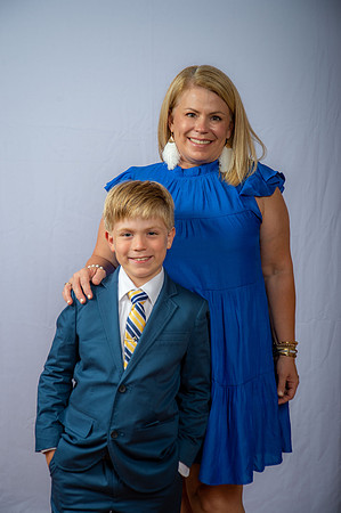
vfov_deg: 28.9
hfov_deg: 19.4
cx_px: 170
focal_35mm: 70
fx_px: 997
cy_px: 256
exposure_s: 1/200
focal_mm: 70
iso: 250
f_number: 5.6
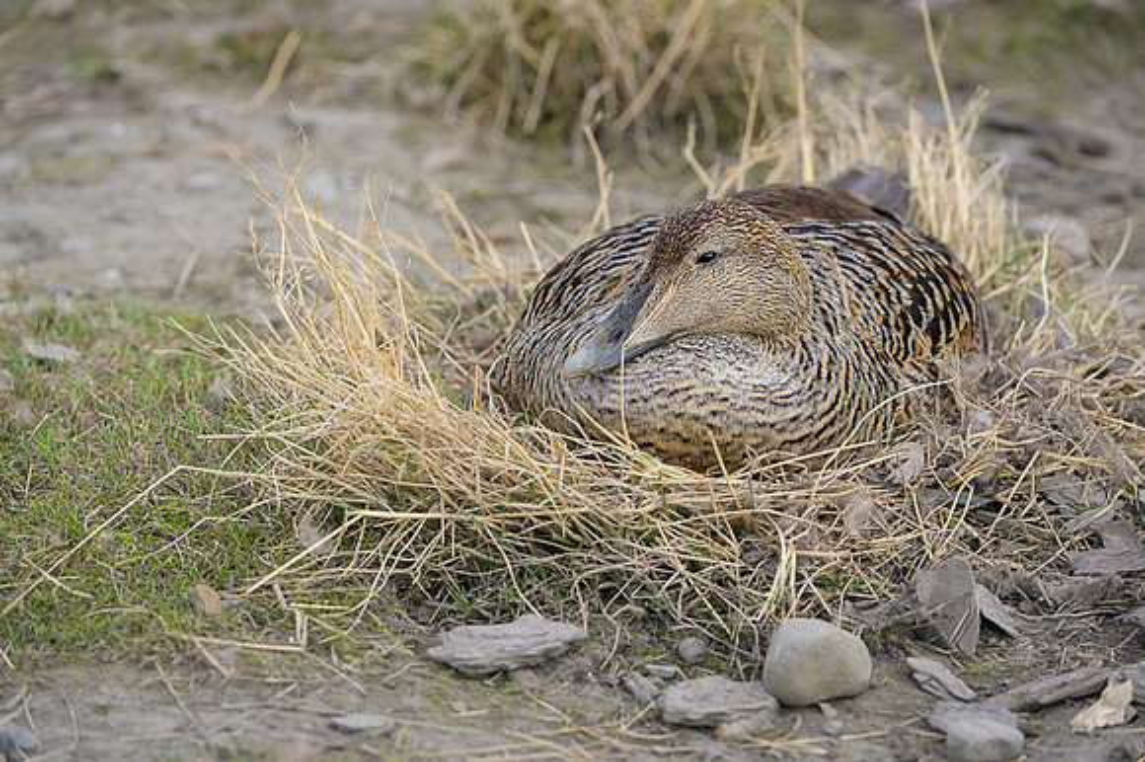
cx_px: 572
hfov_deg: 11.4
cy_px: 381
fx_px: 5722
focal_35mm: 180
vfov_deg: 7.6
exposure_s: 1/1250
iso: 800
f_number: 5.6
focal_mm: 180
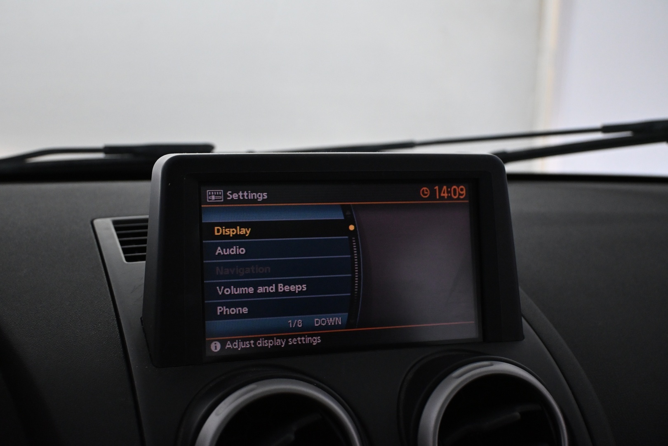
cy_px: 223
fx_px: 877
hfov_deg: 41.7
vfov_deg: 28.5
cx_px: 334
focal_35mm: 47
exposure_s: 1/125
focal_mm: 31.5
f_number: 5
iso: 2500
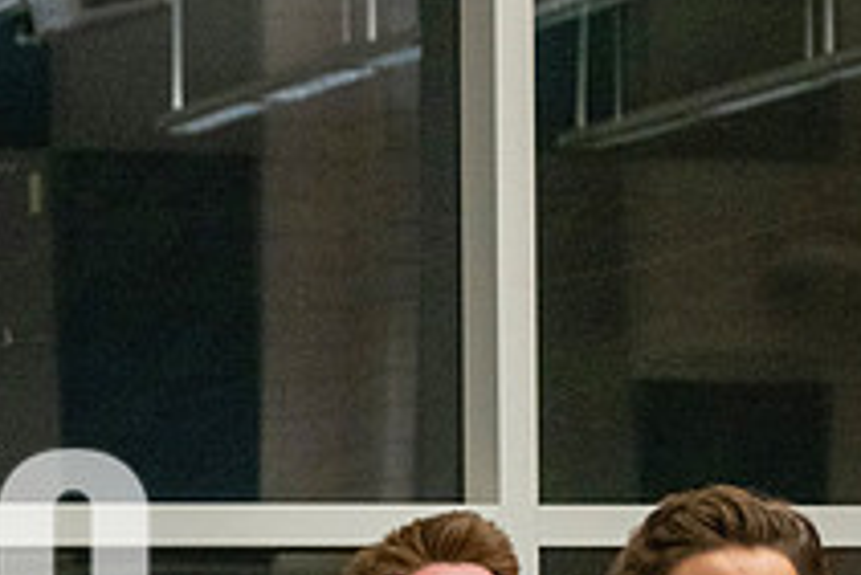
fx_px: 4595
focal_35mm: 192
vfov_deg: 7.1
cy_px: 642
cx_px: -159
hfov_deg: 10.5
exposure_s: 1/500
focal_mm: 70
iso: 10000
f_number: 4
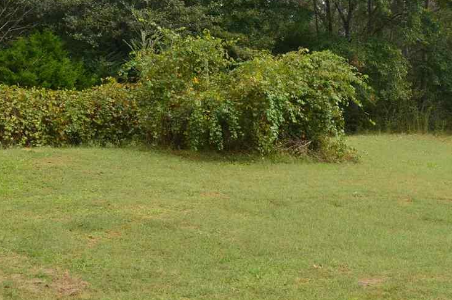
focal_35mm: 76
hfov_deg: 26.1
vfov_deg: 17.9
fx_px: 951
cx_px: 387
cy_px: 115
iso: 200
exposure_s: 1/100
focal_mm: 29
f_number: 11
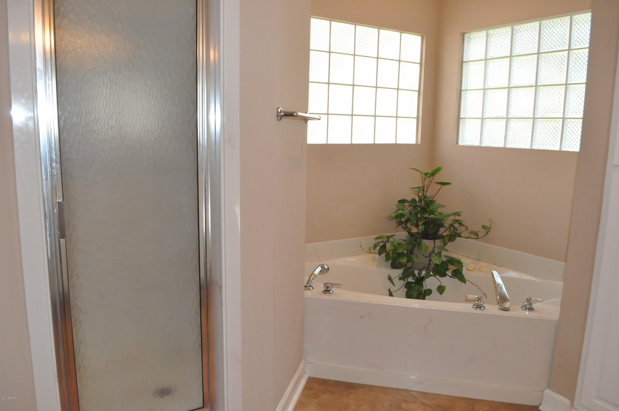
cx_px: 310
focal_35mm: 27
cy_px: 206
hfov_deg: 67.4
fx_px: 464
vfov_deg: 47.8
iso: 3200
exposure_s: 1/200
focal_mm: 18
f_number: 7.1
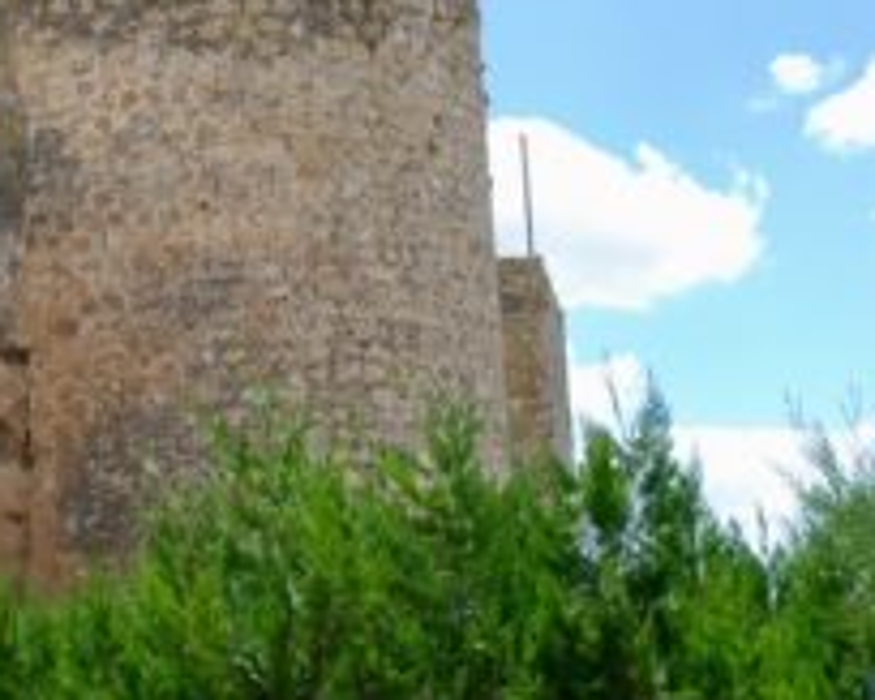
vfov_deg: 16.5
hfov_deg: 20.1
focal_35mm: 93
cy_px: 264
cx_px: 64
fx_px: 2411
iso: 100
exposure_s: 1/160
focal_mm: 27
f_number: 6.3
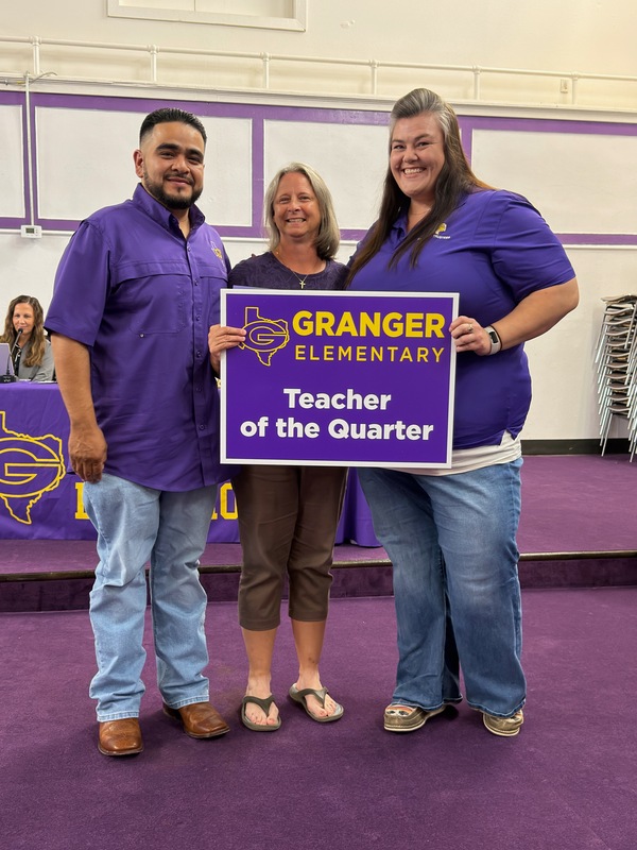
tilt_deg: -4.8
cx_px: 318
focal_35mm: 37
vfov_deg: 50.1
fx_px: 908
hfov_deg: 38.7
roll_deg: -1.1
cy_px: 425
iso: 250
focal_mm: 6.76
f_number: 1.78
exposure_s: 1/40
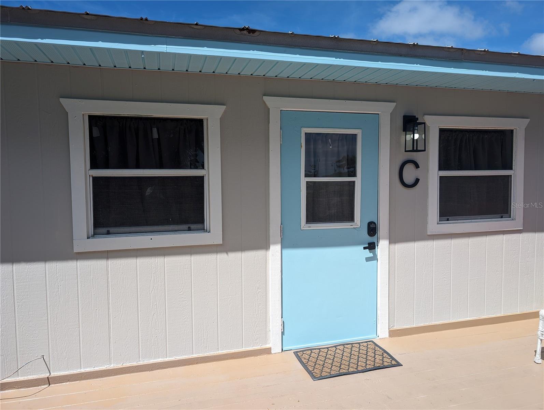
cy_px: 205
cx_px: 272
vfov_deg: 56.9
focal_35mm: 24
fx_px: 378
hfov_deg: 71.5
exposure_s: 1/1302
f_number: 1.68
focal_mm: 6.9
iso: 22
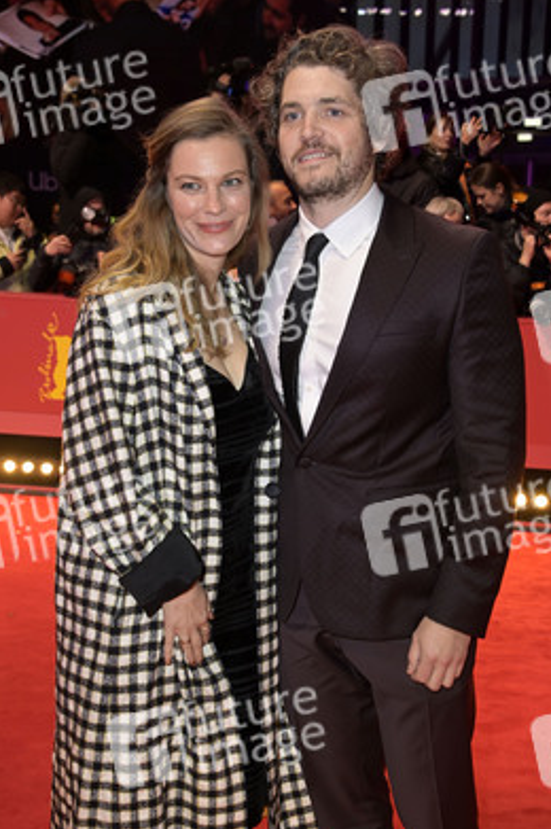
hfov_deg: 29.8
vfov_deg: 43.6
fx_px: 1035
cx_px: 278
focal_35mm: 45
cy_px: 420
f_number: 5.6
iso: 1250
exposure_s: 1/160
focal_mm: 44
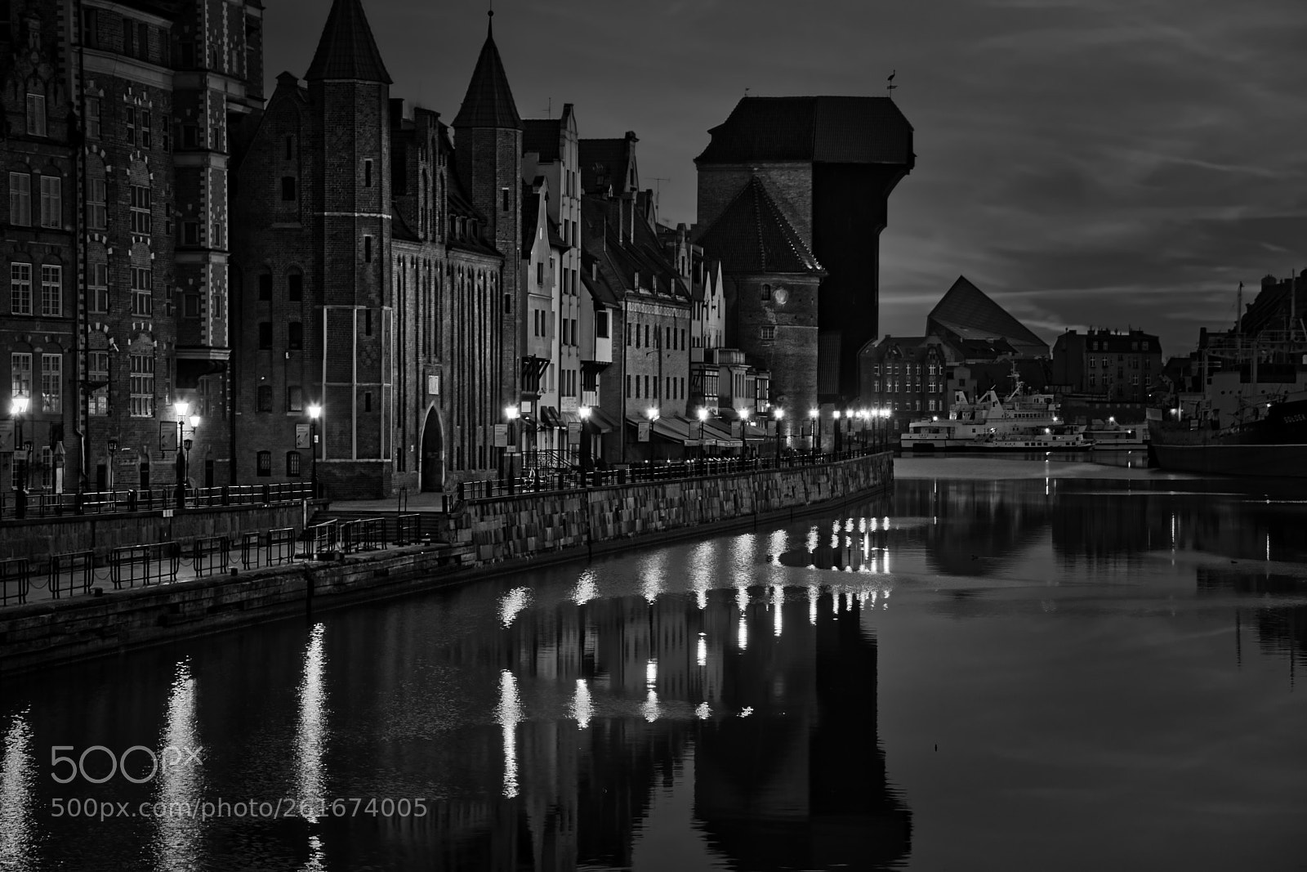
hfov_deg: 20.8
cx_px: 654
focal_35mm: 98
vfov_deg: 14.0
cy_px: 436
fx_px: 3558
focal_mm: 98
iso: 400
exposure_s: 1/5
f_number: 8
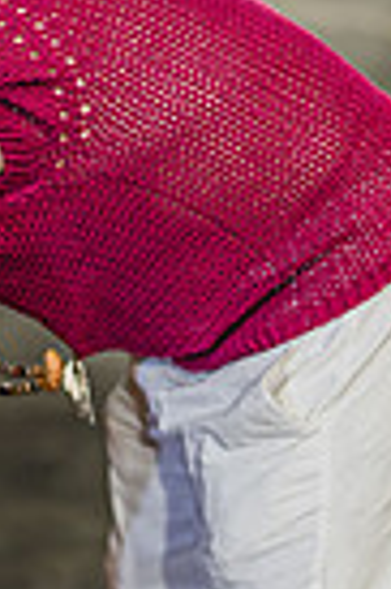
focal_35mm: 164
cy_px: 641
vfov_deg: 12.3
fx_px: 2678
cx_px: -193
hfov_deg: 8.2
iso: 1600
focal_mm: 50
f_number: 1.6
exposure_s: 1/400
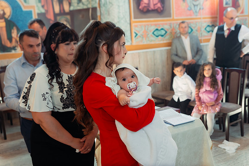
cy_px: 80
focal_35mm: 50
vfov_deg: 27.2
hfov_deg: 39.9
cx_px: 129
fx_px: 343
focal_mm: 48
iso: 1600
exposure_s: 1/250
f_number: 3.5
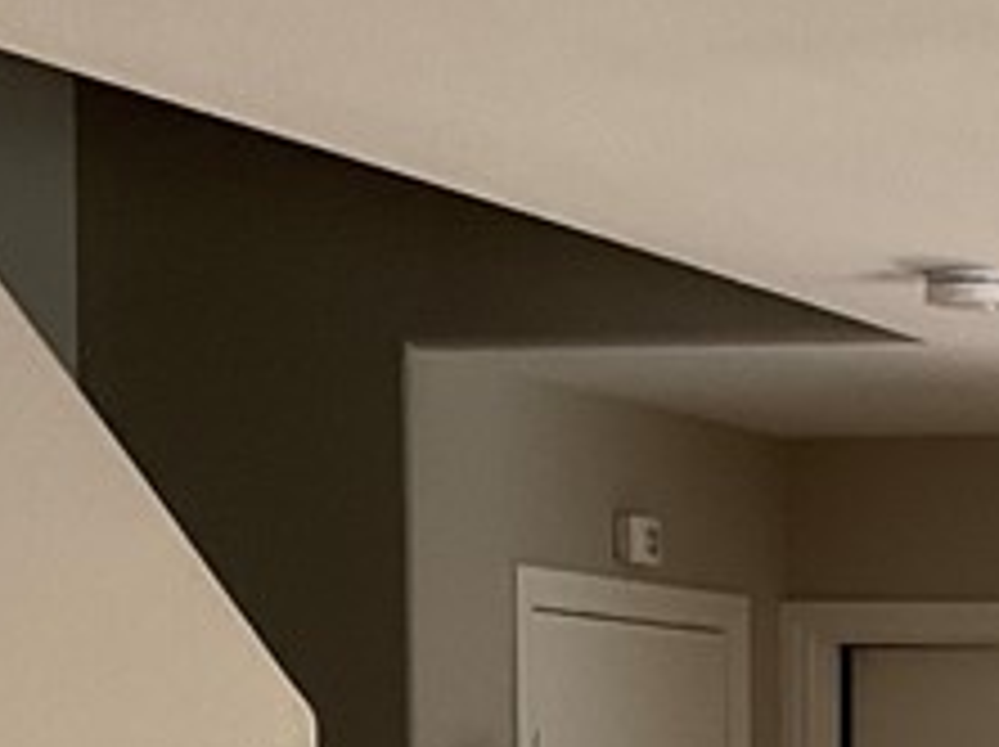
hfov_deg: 14.1
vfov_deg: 10.6
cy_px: 1206
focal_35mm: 134
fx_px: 3863
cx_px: 1354
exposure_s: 1/122
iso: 50
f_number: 1.8
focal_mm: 3
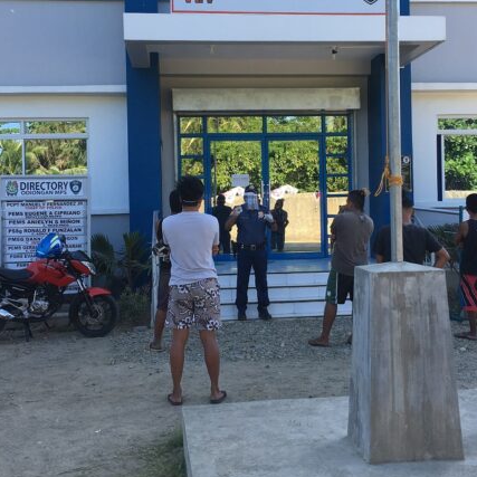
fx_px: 702
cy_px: 207
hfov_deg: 37.5
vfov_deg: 37.5
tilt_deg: -0.5
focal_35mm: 45
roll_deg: +0.6
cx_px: 254
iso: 25
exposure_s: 1/375
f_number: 2.2
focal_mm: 4.15
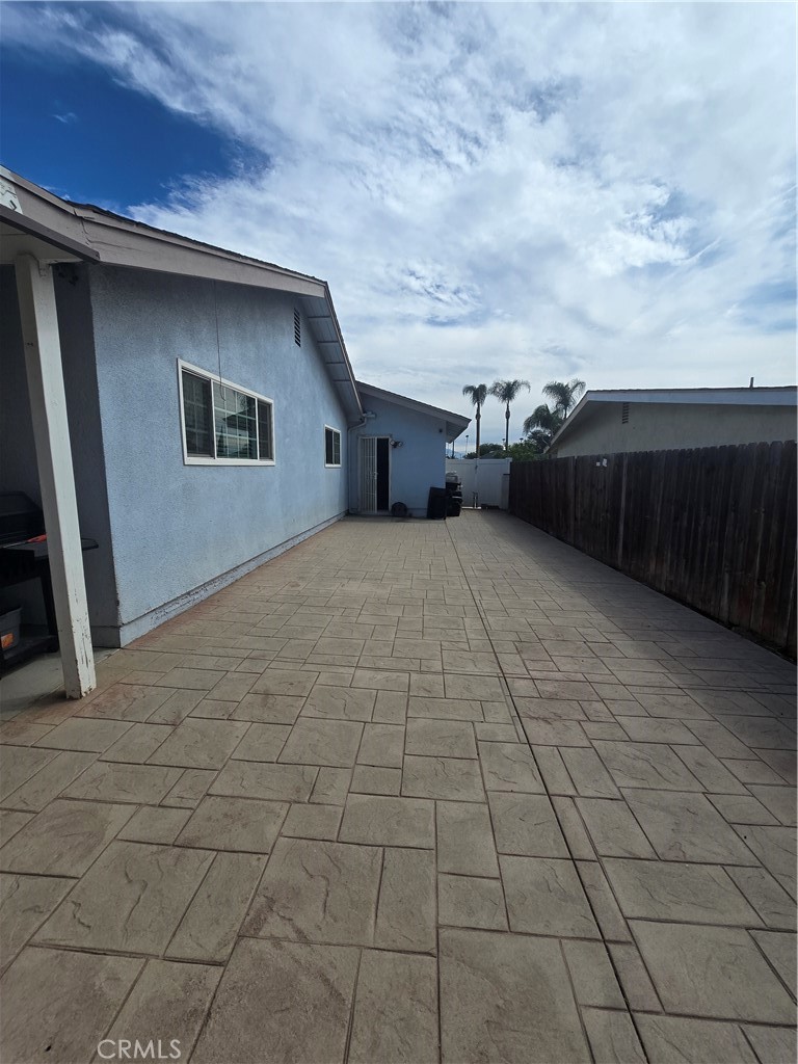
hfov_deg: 89.9
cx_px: 399
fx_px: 400
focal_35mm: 13
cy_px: 532
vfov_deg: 106.2
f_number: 2.2
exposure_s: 1/3967
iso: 50
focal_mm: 2.2
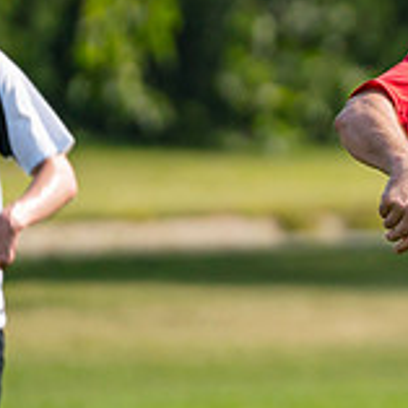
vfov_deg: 1.4
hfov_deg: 1.4
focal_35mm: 1241
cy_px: 217
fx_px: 16549
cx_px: 742
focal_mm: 200
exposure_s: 1/4000
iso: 400
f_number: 2.8
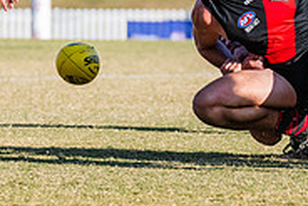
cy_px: -62
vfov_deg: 1.4
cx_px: 60
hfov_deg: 2.1
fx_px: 8605
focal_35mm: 1005
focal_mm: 250
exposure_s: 1/1600
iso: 800
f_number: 8
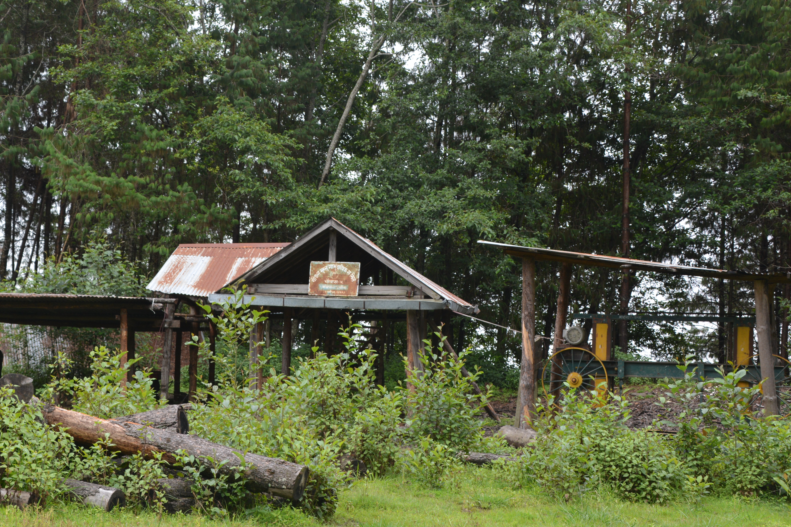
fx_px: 1406
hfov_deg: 31.3
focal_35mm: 64
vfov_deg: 21.2
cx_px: 310
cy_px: 227
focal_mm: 32
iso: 200
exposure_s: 1/160
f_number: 6.3
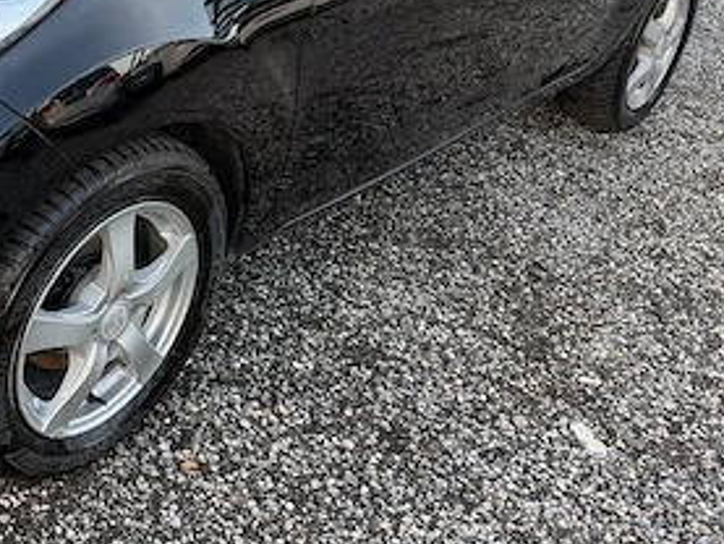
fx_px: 1088
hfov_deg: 34.1
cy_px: 47
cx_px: 31
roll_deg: -8.4
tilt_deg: -23.5
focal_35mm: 52
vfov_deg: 27.0
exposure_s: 1/194
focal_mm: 6.76
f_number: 1.78
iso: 80
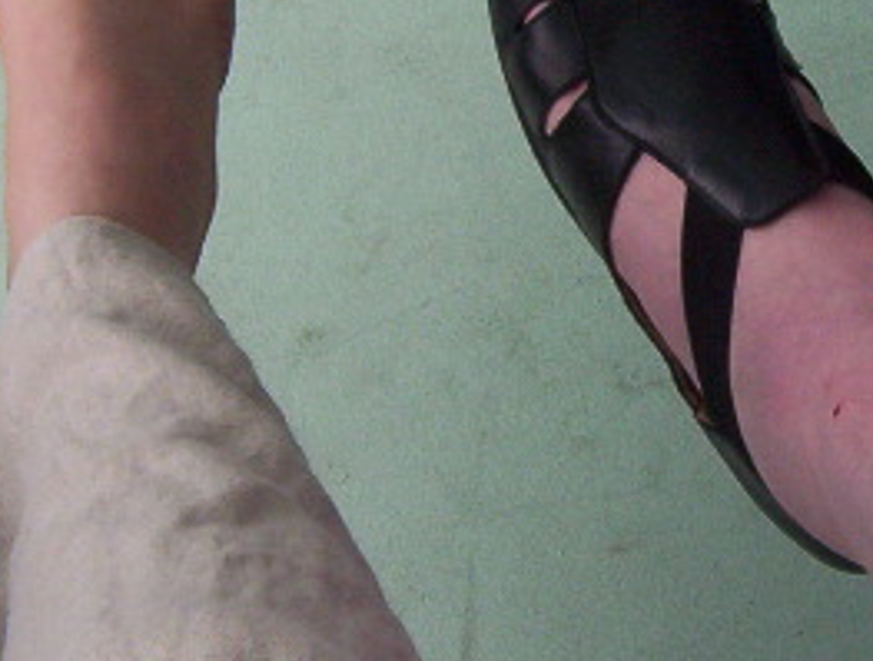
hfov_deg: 19.0
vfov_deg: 14.2
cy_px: 12
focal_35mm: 103
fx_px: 2606
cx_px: 569
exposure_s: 1/974
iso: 100
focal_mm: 5.54
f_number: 2.76
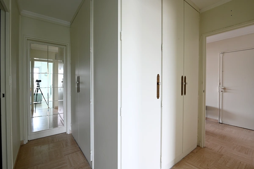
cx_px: 127
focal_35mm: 16
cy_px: 84
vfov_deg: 73.6
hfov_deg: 96.8
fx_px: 113
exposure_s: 3
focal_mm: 16
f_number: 11
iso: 100
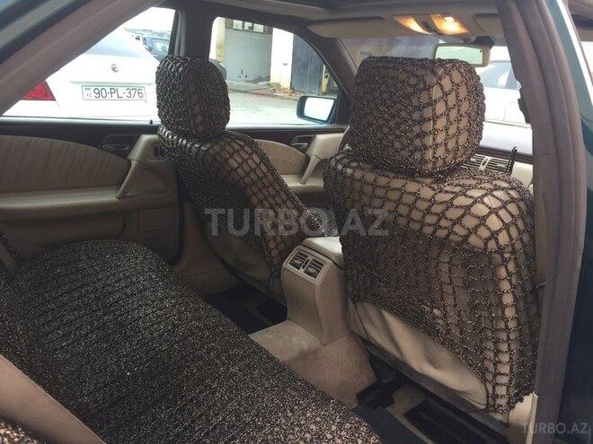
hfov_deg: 61.7
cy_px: 222
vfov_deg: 48.2
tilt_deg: -19.3
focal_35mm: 29
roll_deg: -5.1
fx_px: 497
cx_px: 296
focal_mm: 4.15
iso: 50
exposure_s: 1/100
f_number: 2.2
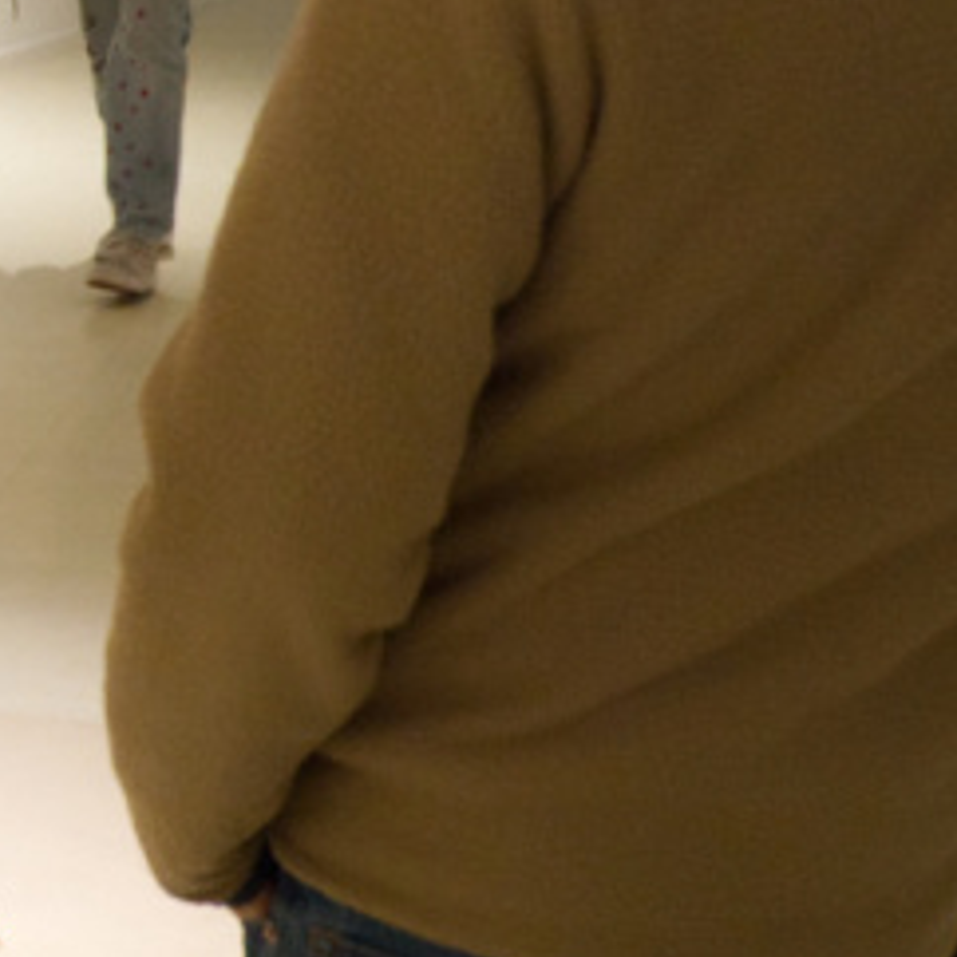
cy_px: 204
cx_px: -382
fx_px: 3722
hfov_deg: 13.9
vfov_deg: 14.6
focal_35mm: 119
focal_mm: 34
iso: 5000
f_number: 4.5
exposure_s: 1/100
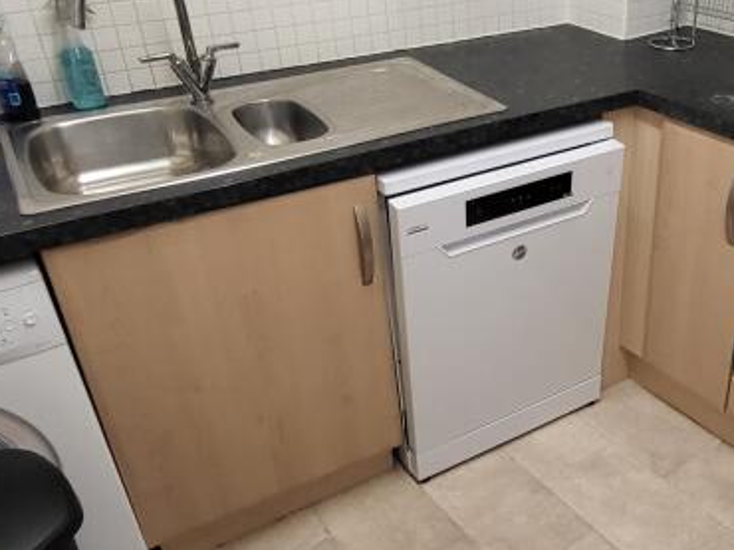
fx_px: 763
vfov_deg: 39.6
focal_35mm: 36
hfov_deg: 49.8
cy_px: 286
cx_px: 528
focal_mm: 1.74
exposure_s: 1/33
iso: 400
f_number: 2.2
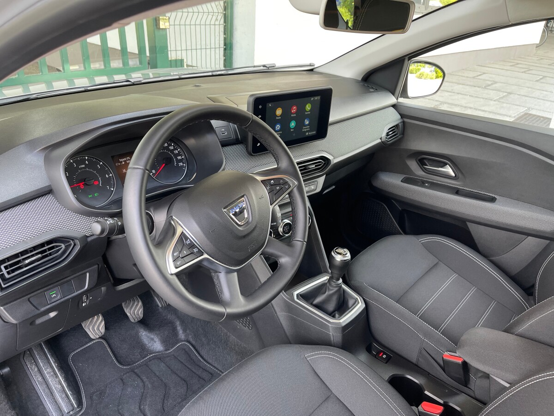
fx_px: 416
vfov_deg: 53.1
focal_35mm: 26
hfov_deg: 67.3
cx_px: 277
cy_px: 208
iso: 100
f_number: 1.6
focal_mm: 5.1
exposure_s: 1/121
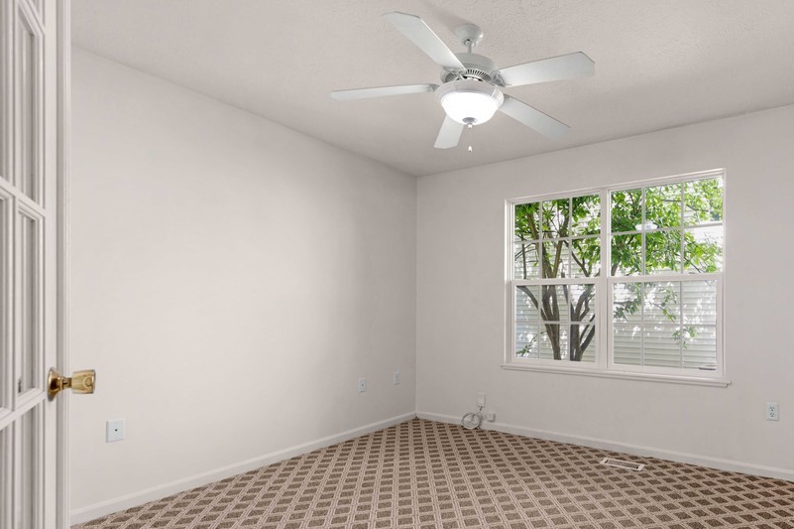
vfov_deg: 64.1
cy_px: 310
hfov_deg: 84.7
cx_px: 512
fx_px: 419
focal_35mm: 19
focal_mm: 14
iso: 250
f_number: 9
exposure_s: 1/13
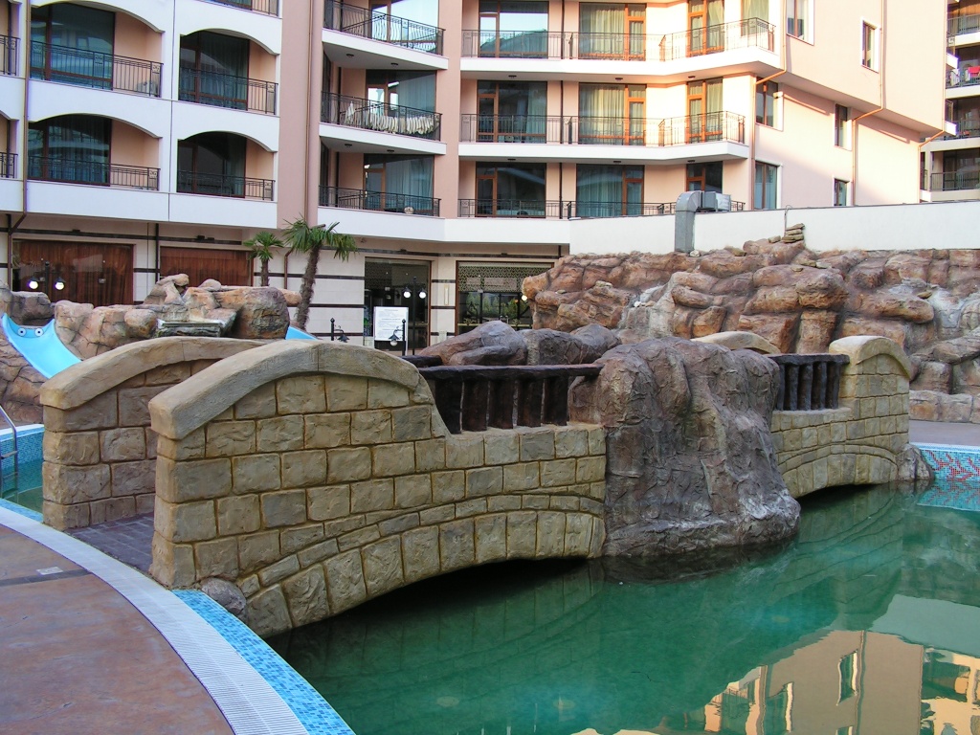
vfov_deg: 39.7
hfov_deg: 51.4
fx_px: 1019
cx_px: 490
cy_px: 368
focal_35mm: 36
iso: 64
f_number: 3.2
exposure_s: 1/60
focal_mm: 6
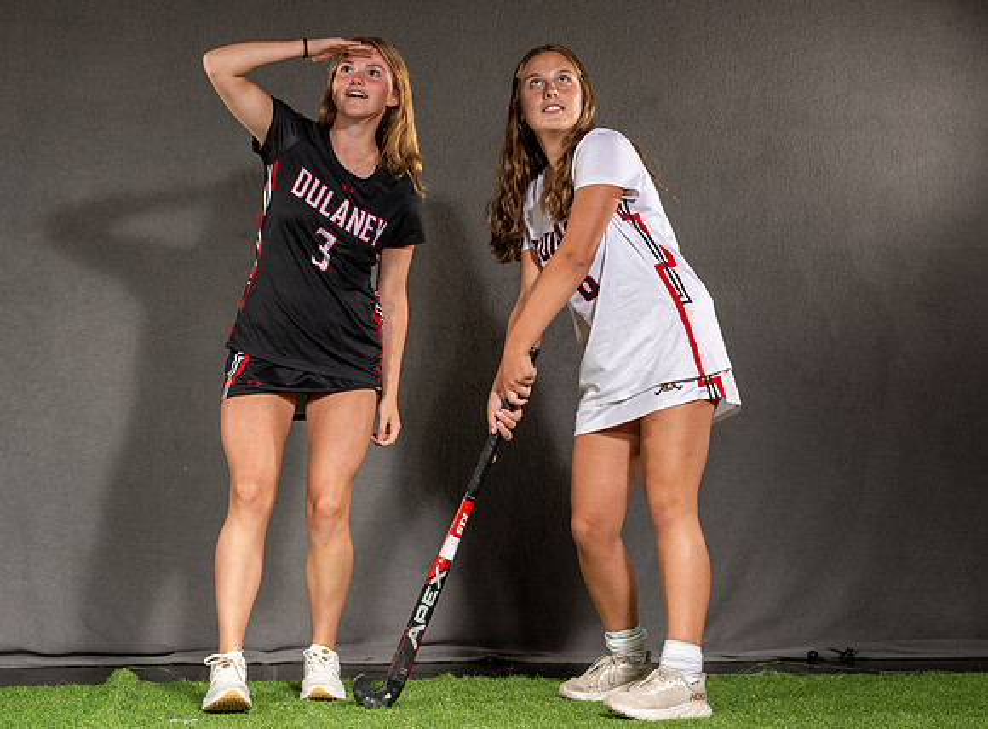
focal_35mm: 83
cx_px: 528
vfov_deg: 17.6
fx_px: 2342
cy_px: 240
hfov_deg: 23.8
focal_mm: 56
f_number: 6.3
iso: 160
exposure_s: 1/100
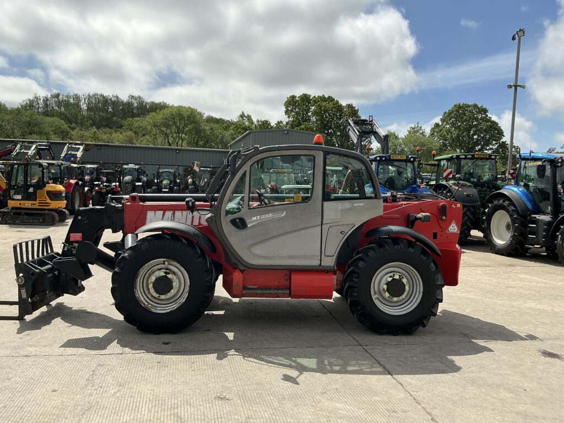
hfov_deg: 63.4
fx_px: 456
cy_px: 212
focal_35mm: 28
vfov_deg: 49.7
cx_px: 282
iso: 25
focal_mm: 3
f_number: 1.8
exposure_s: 1/3322
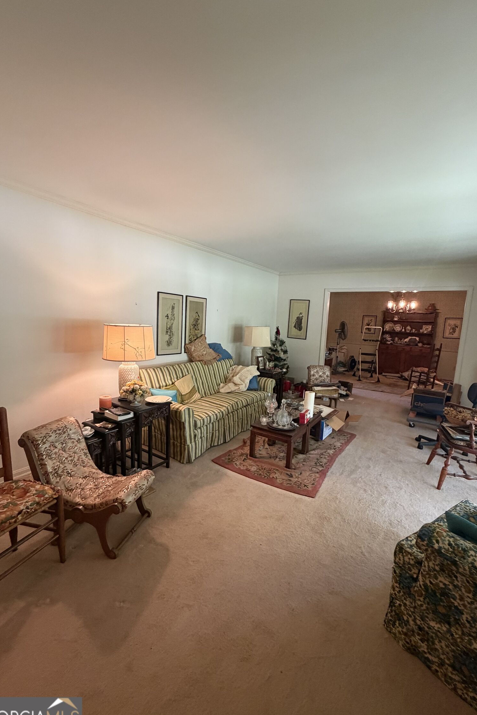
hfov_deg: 77.3
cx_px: 248
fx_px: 298
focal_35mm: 15
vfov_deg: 100.4
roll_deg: -3.0
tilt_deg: -9.5
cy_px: 366
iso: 400
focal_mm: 2.22
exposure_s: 1/60
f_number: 2.2
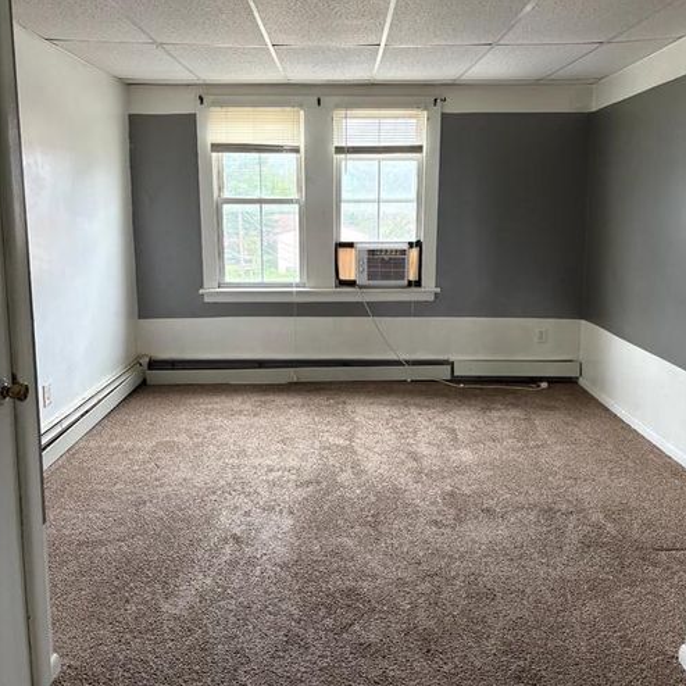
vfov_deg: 52.4
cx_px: 346
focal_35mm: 31
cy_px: 305
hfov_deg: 52.5
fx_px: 695
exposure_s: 1/60
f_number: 1.6
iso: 200
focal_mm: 5.96
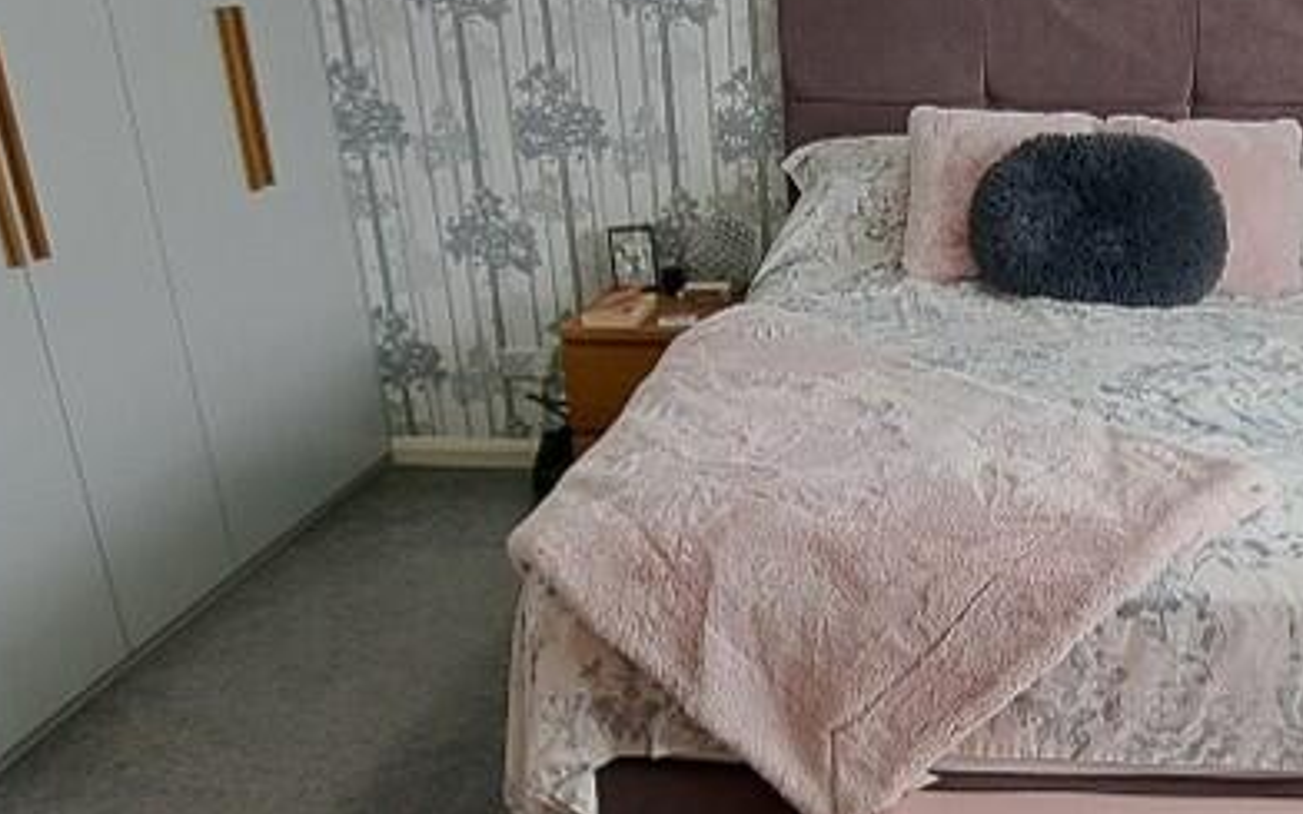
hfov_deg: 51.1
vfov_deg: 35.2
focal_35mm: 36
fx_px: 1278
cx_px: 1017
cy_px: 478
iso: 50
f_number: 2.2
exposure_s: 1/133
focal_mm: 1.74
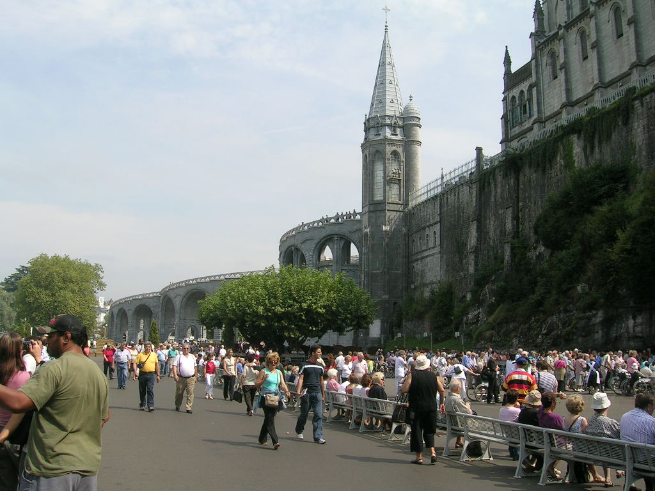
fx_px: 662
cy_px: 246
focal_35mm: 35
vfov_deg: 40.7
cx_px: 328
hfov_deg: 52.6
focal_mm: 5.4
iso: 50
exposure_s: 1/397
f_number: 4.8
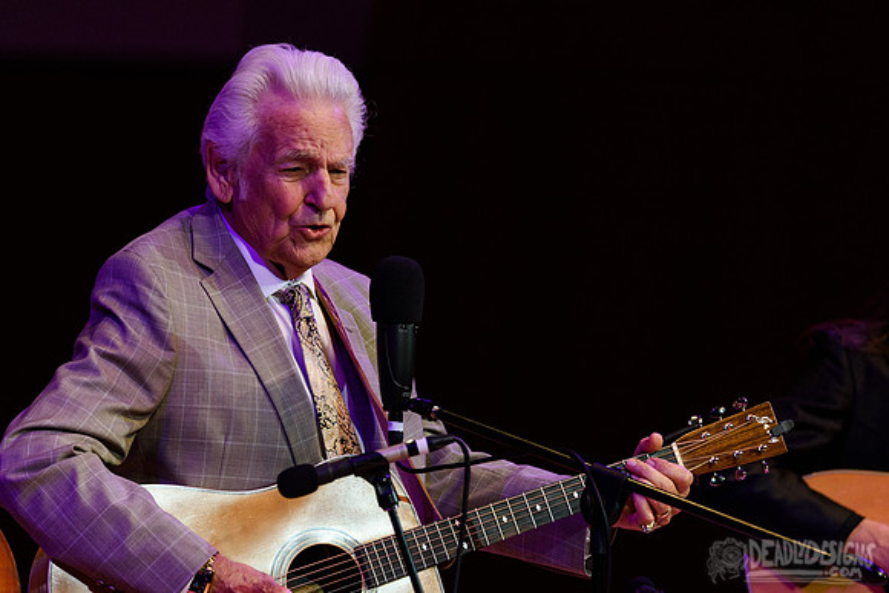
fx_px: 8297
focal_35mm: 336
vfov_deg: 4.1
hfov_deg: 6.1
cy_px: 282
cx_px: 467
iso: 2500
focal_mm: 320
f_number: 5.6
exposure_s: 1/640
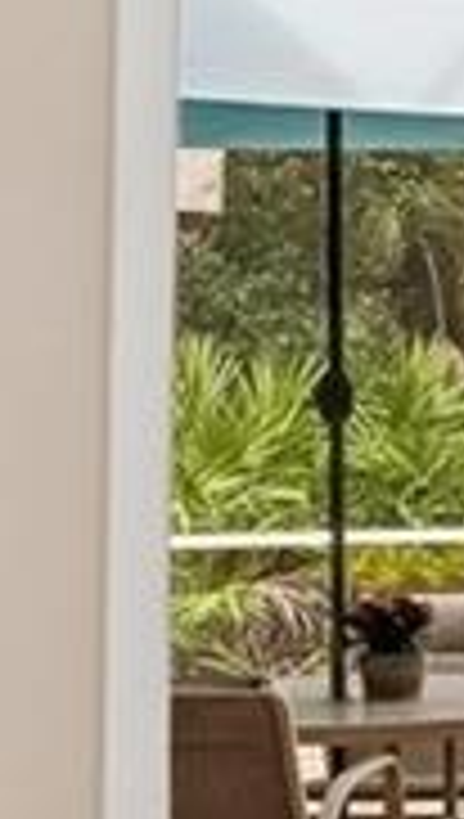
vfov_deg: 14.6
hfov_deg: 6.7
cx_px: 1797
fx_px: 3200
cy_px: 342
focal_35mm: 147
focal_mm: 16
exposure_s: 1/30
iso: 400
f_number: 8
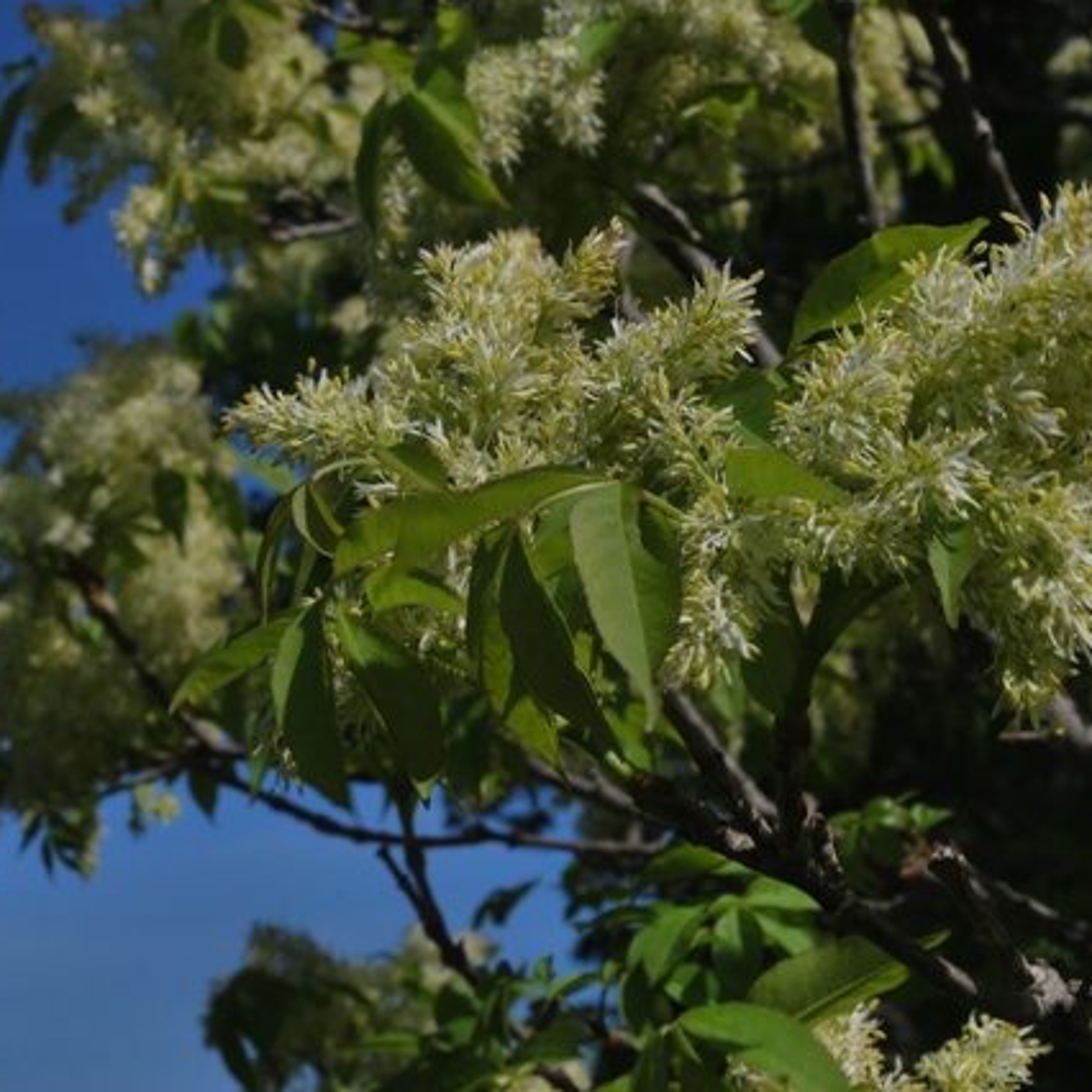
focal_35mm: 119
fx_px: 4247
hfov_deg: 14.7
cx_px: 582
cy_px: 543
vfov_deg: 14.7
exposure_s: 1/160
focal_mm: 62
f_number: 20
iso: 100
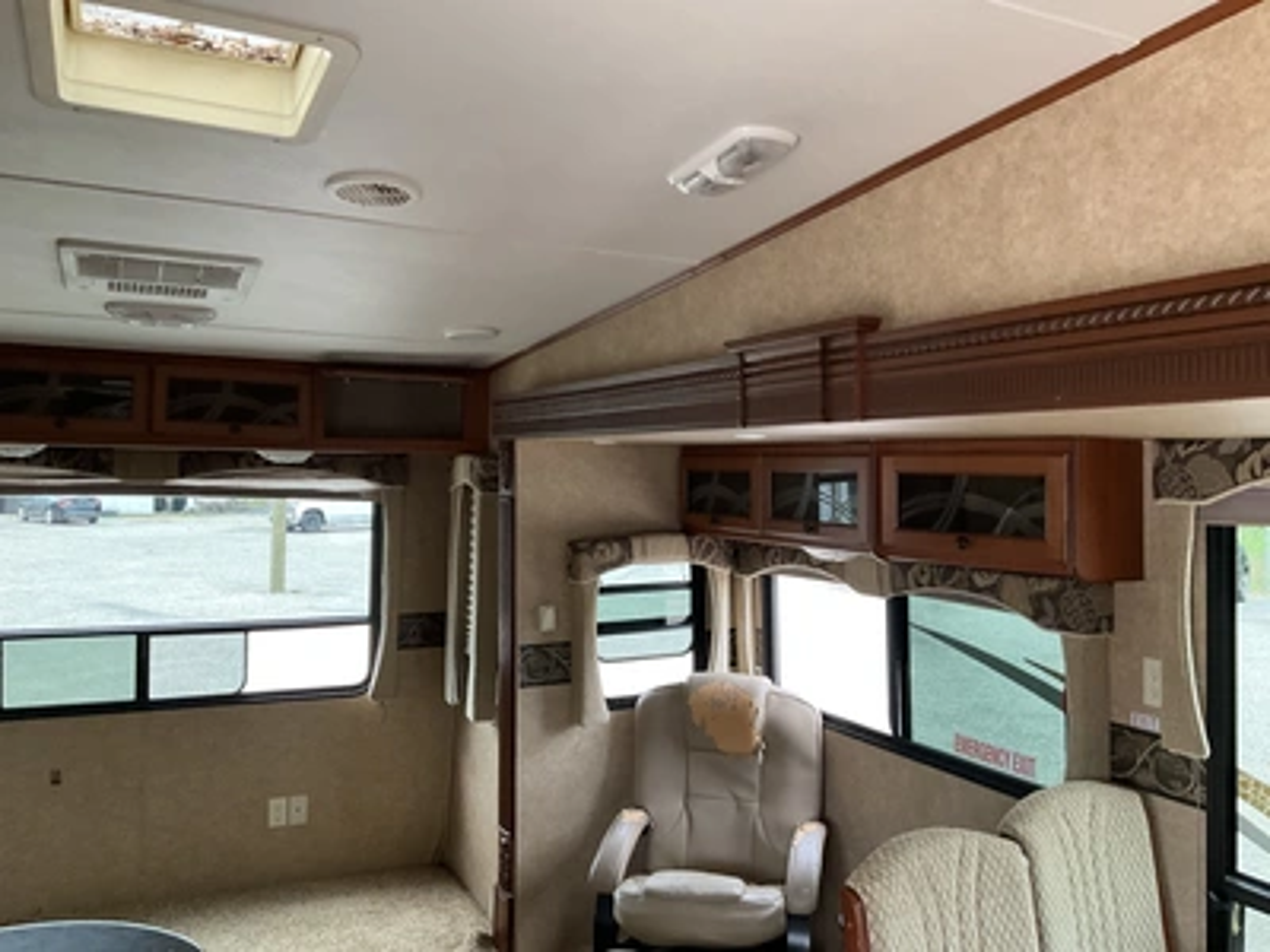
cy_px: 476
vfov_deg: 48.2
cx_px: 635
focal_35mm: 29
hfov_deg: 61.7
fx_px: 1064
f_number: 1.8
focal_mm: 3
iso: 100
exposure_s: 1/60
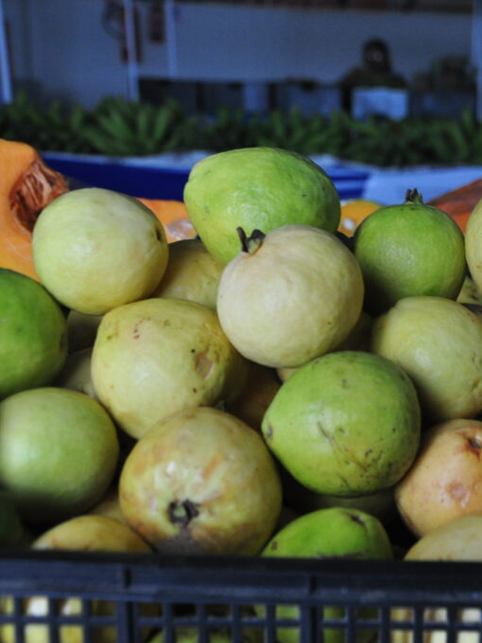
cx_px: 462
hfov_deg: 23.2
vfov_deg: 31.7
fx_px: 1132
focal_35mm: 61
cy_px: 322
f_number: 5.6
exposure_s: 1/60
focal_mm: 28
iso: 800
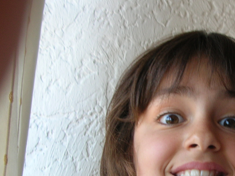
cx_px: 214
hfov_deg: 25.2
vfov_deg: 19.5
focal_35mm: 75
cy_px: 136
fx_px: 509
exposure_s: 1/63.4
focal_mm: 5.8
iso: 50
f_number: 2.8
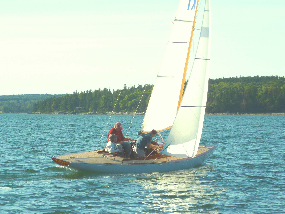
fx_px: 1680
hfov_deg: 9.7
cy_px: 107
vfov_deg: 7.3
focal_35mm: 204
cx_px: 142
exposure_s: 1/1000
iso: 80
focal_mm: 27.8
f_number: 4.5
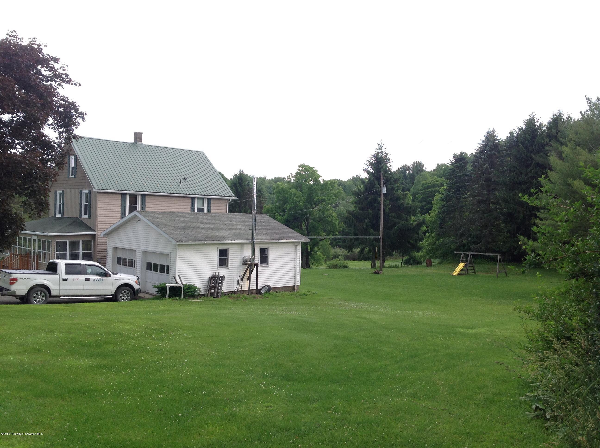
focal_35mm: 35
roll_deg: -1.7
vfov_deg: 40.6
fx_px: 606
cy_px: 224
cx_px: 300
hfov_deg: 52.7
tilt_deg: -0.8
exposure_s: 1/177
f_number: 2.4
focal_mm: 4.28
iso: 50
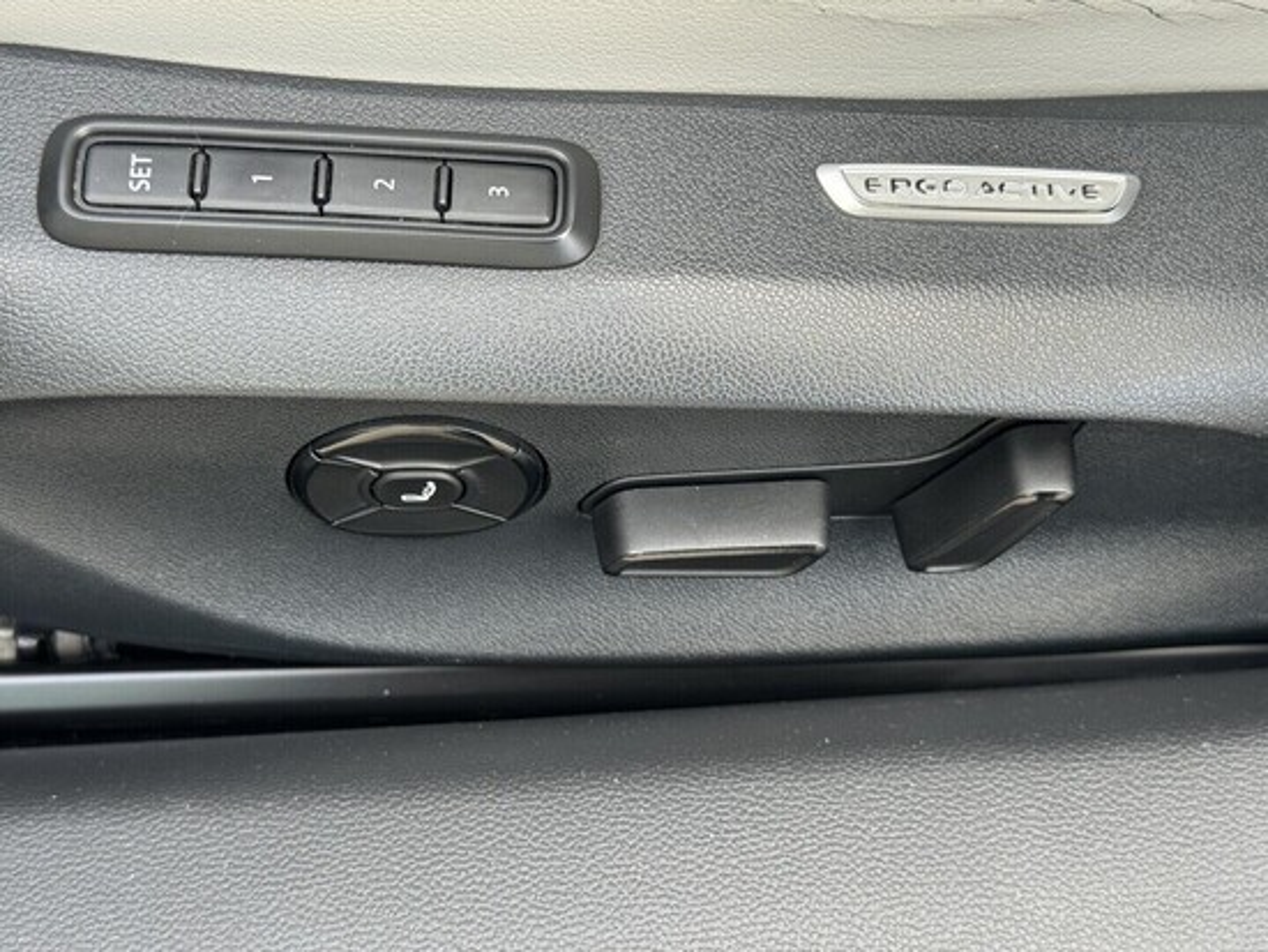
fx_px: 1759
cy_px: 476
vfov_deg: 30.3
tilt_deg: -58.1
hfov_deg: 39.6
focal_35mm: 48
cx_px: 634
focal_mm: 6.76
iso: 80
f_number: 1.78
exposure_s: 1/152
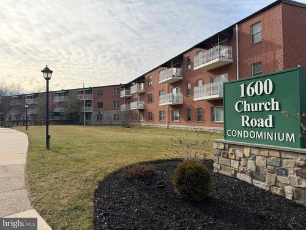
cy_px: 115
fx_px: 212
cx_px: 153
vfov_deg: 56.8
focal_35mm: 24
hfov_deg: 71.6
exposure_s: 1/6173
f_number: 1.78
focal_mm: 6.76
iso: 100
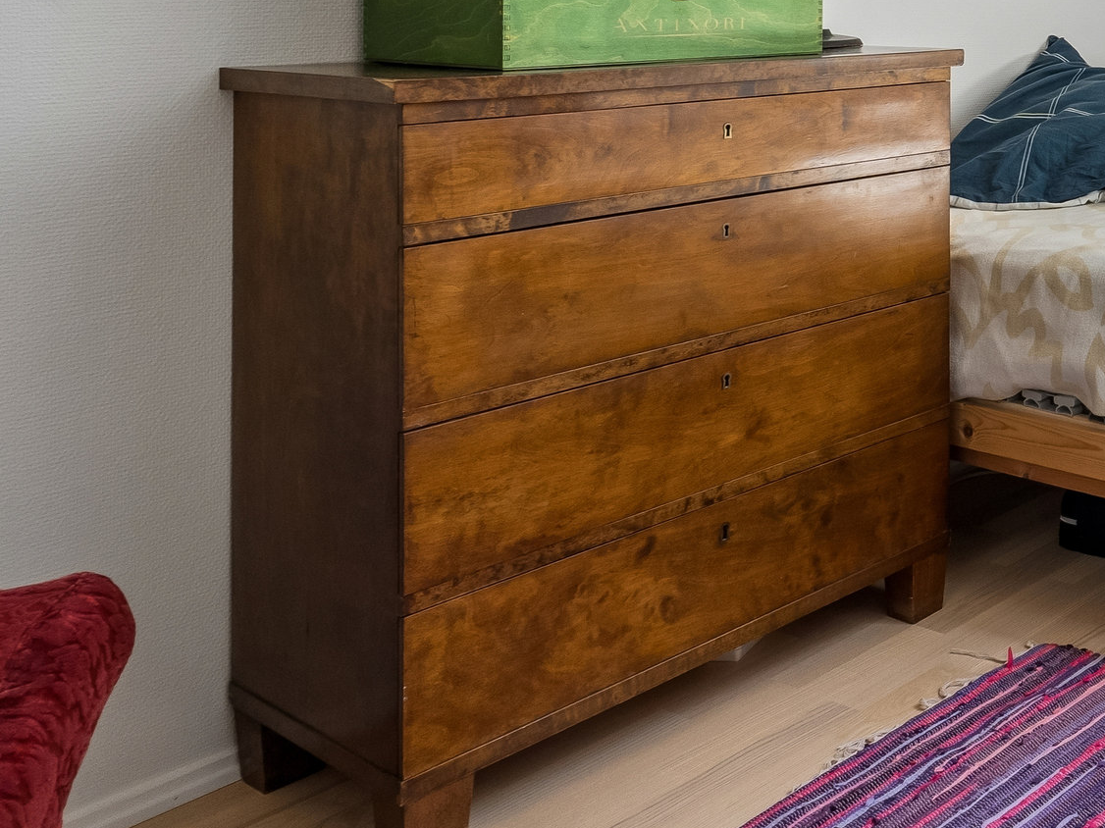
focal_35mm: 42
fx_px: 1349
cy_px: 3
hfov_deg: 33.2
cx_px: 1425
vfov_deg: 31.6
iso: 400
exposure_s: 1/200
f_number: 8
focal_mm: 11
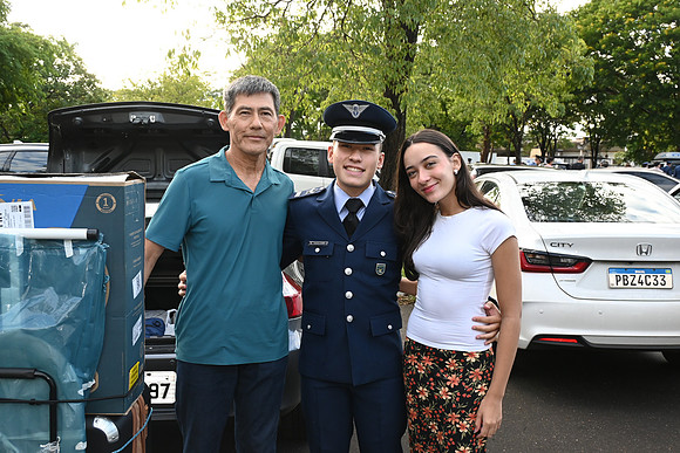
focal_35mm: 37
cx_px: 340
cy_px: 226
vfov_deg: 36.2
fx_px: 694
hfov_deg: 52.2
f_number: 6.3
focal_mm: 24.5
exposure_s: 1/250
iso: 640
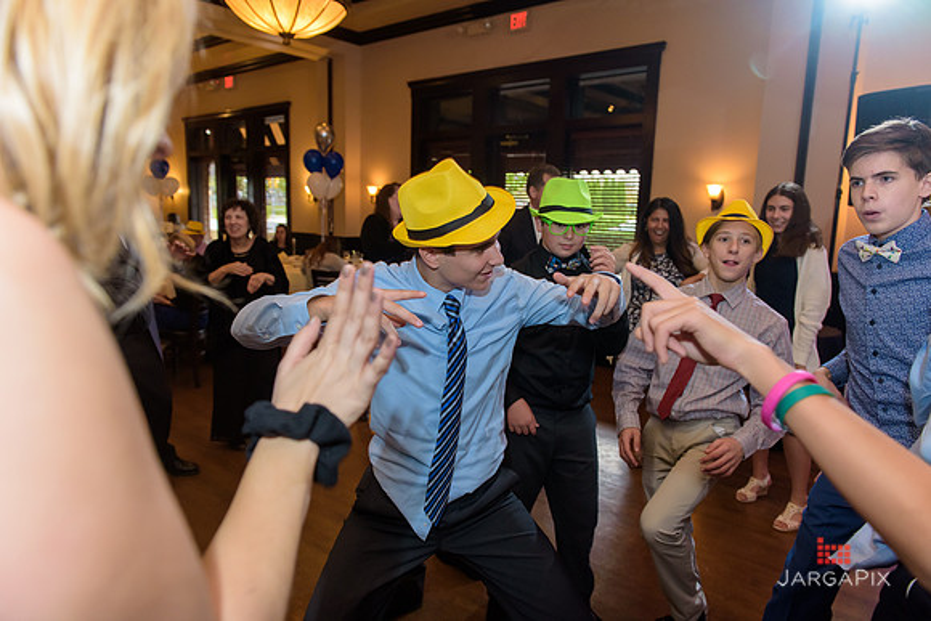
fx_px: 621
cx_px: 466
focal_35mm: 24
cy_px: 310
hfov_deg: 73.7
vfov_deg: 53.2
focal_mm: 24
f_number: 3.2
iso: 1600
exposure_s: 1/125
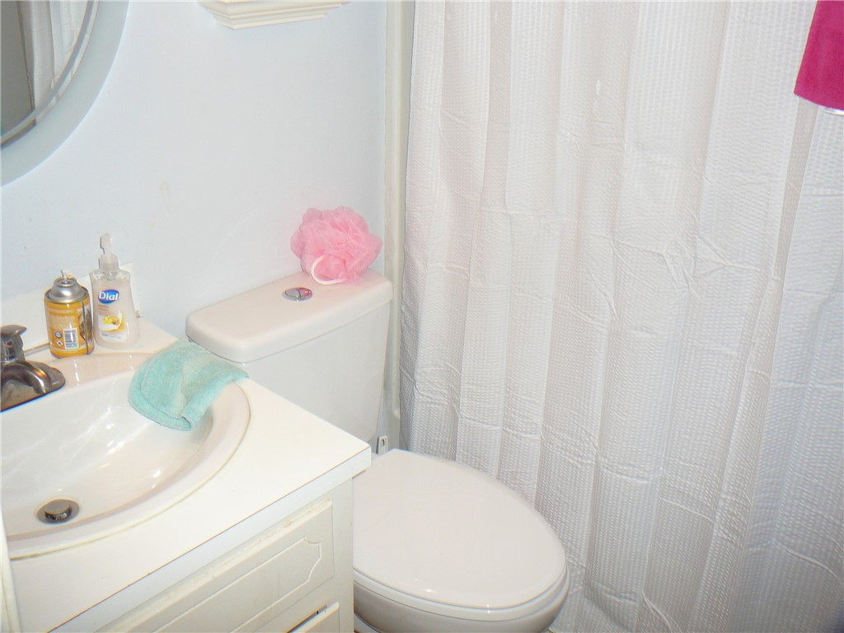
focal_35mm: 35
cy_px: 316
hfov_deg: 52.6
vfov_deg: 40.7
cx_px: 422
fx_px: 853
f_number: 2.8
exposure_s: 1/30
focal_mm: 5.2
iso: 100
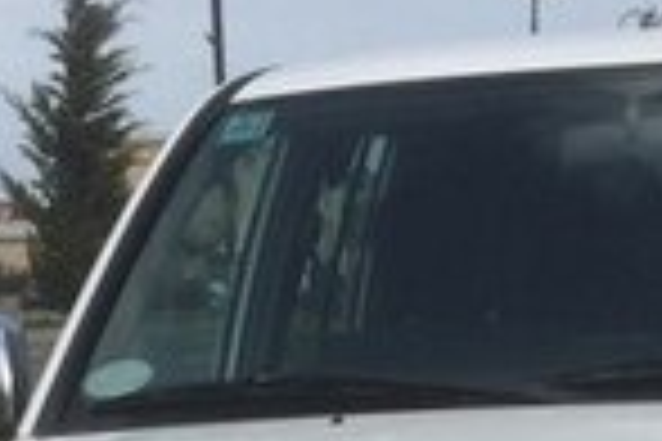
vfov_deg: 9.6
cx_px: 585
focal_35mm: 135
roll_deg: +2.0
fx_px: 2482
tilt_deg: -15.3
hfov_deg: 15.0
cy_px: 848
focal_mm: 4.15
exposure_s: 1/2933
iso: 32
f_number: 2.2
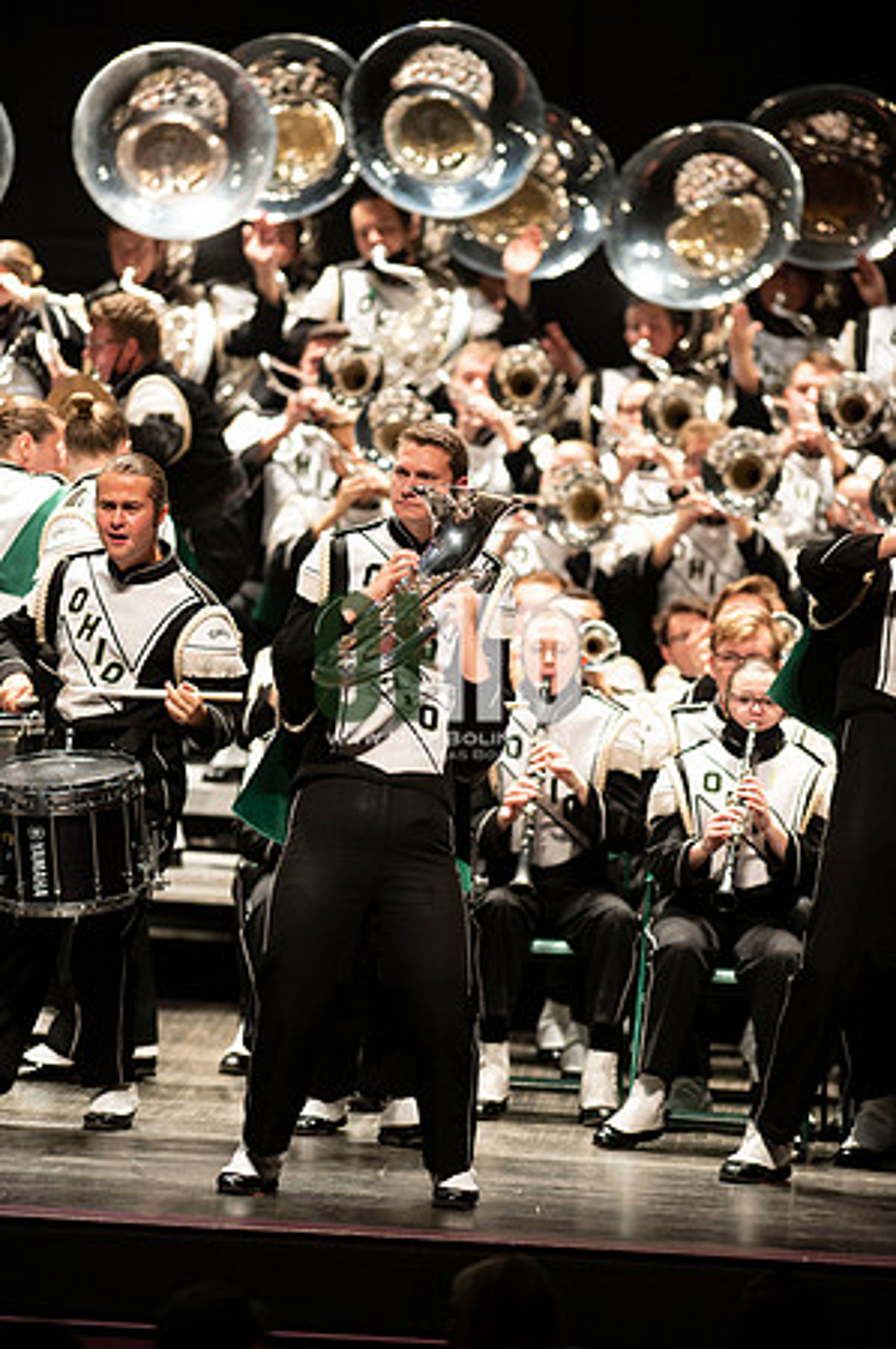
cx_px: 448
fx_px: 11225
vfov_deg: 6.9
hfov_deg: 4.6
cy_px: 674
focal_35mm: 300
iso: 3200
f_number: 2.8
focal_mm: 300
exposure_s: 1/500
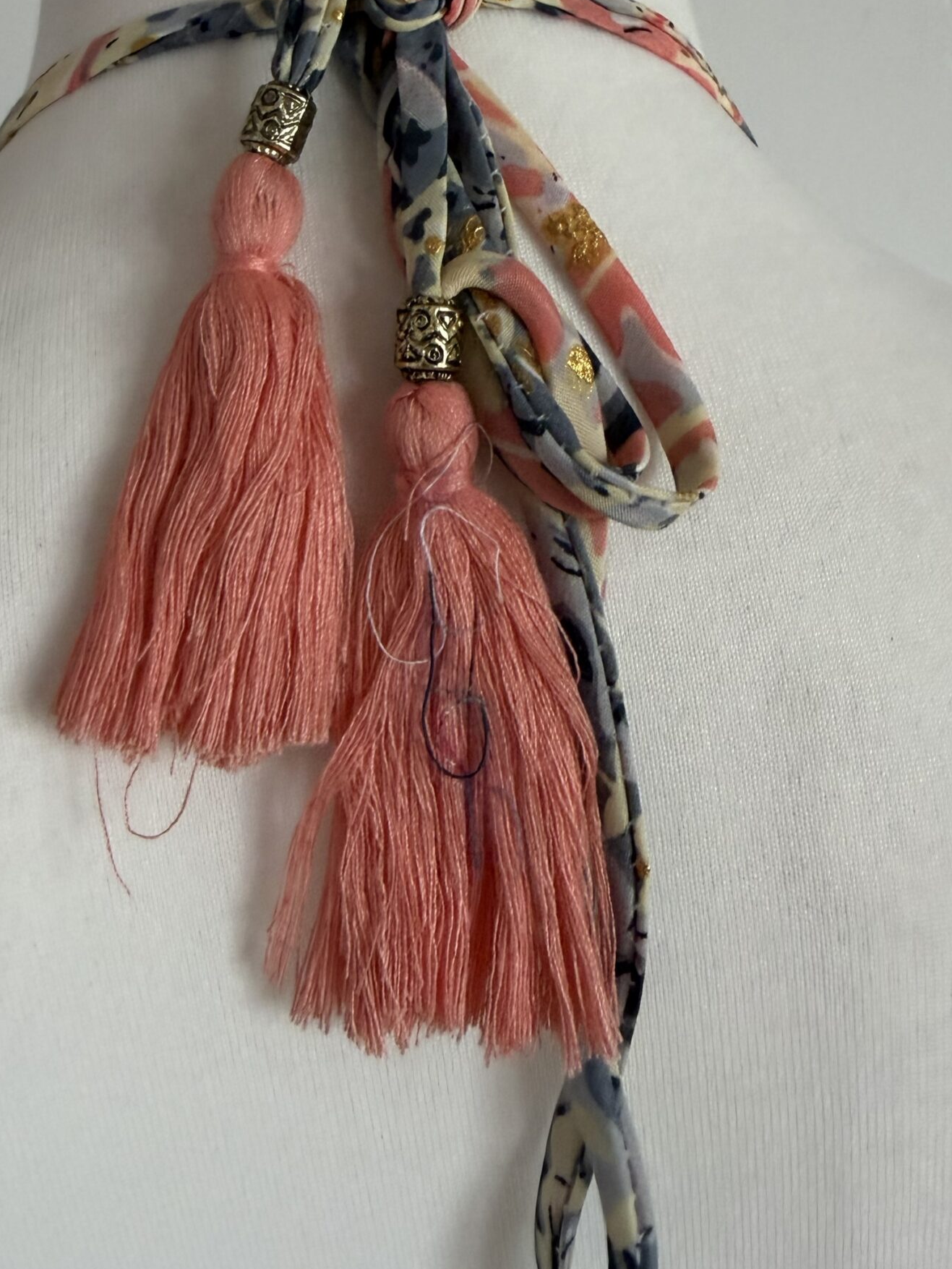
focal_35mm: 35
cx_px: 422
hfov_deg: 40.7
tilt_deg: -11.7
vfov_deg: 51.7
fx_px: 1283
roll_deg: +1.7
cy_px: 435
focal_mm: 2.22
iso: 250
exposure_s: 1/121
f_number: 2.2
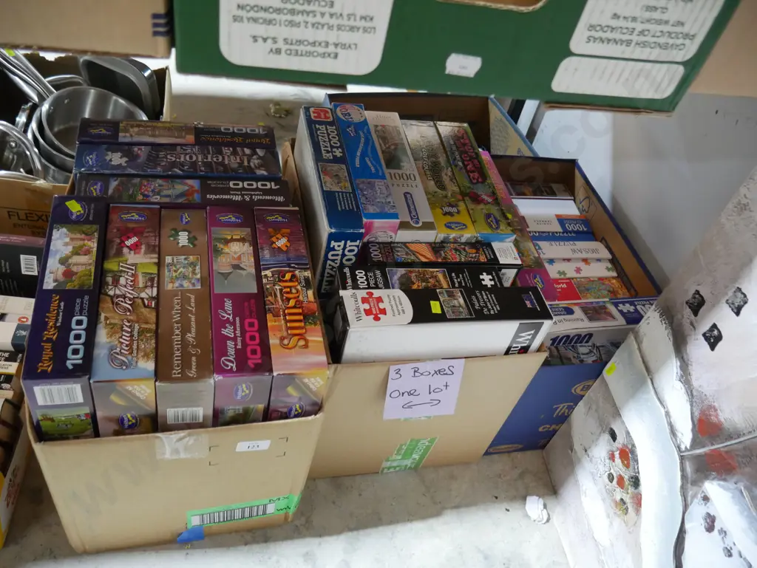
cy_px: 284
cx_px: 378
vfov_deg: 49.8
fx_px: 613
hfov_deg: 63.4
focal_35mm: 28
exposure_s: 1/60
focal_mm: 14
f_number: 3.5
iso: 2500
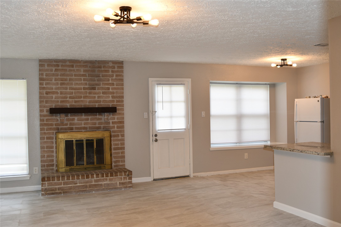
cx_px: 170
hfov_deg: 53.1
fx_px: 341
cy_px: 114
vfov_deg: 36.9
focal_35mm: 36
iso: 200
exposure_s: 1/125
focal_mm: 24
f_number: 2.8
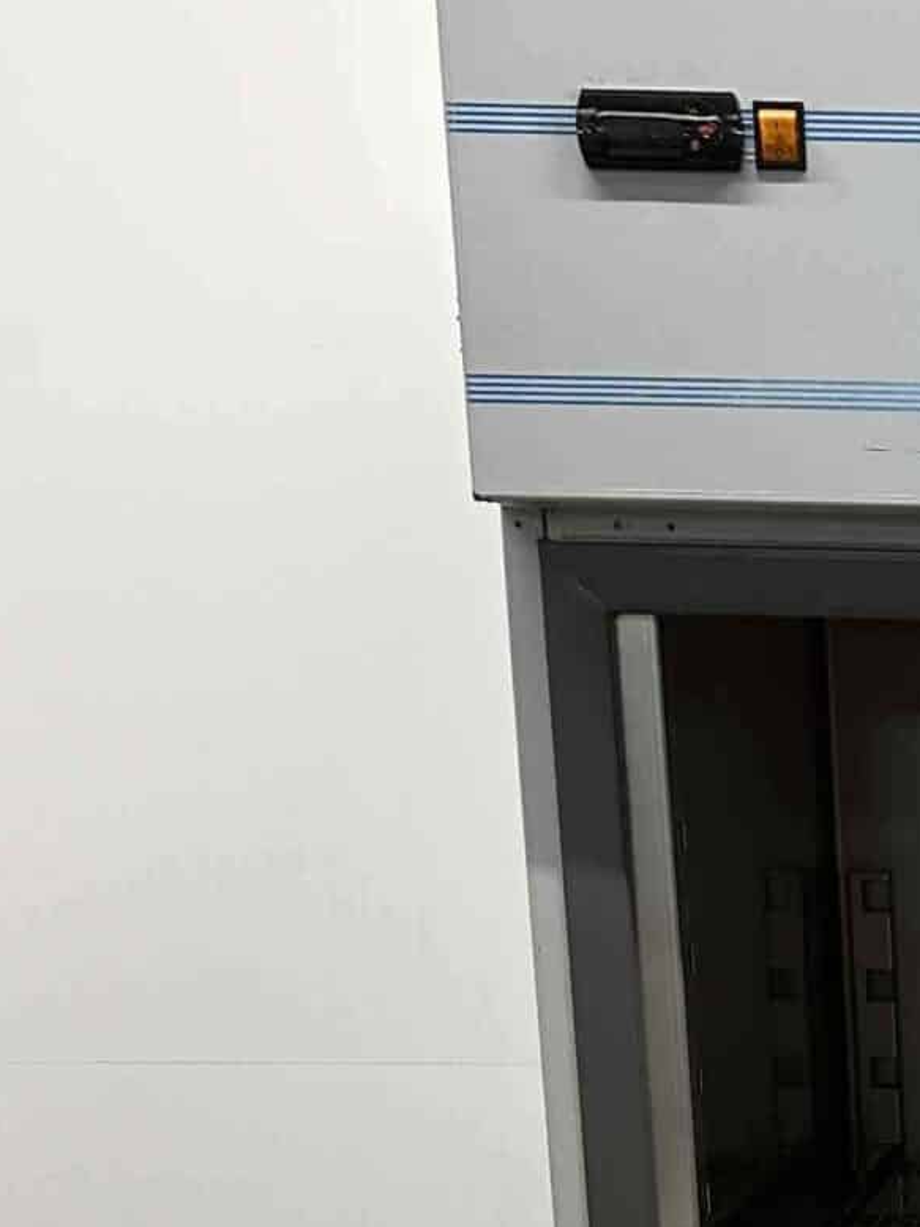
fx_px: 2801
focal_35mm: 79
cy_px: 1435
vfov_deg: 22.9
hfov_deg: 16.6
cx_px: 1460
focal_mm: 6.86
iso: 160
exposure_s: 1/50
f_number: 1.78
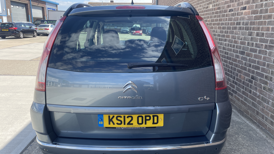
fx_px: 211
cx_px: 139
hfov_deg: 66.1
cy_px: 79
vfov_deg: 40.2
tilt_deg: -13.4
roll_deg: +0.2
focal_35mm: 29
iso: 32
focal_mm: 4.2
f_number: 1.6
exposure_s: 1/779
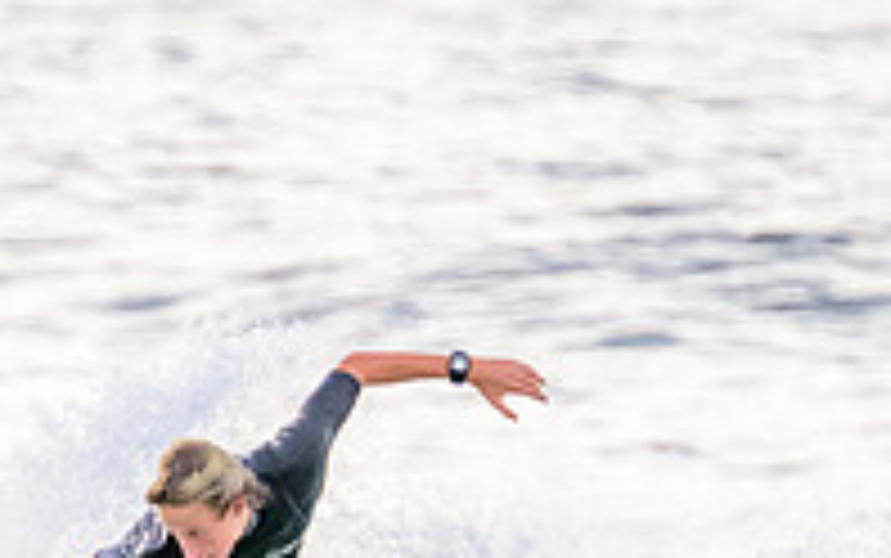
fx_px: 43515
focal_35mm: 1791
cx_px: 288
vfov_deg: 0.7
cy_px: 860
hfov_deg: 1.2
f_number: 5.6
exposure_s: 1/2500
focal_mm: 400
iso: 1000
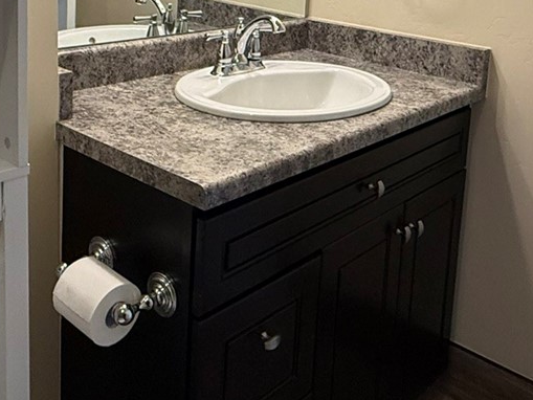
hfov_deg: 42.9
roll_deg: -3.8
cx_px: 275
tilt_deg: -6.8
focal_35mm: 44
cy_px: 8
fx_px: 678
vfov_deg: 30.7
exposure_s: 1/120
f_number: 2.2
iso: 250
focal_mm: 2.22
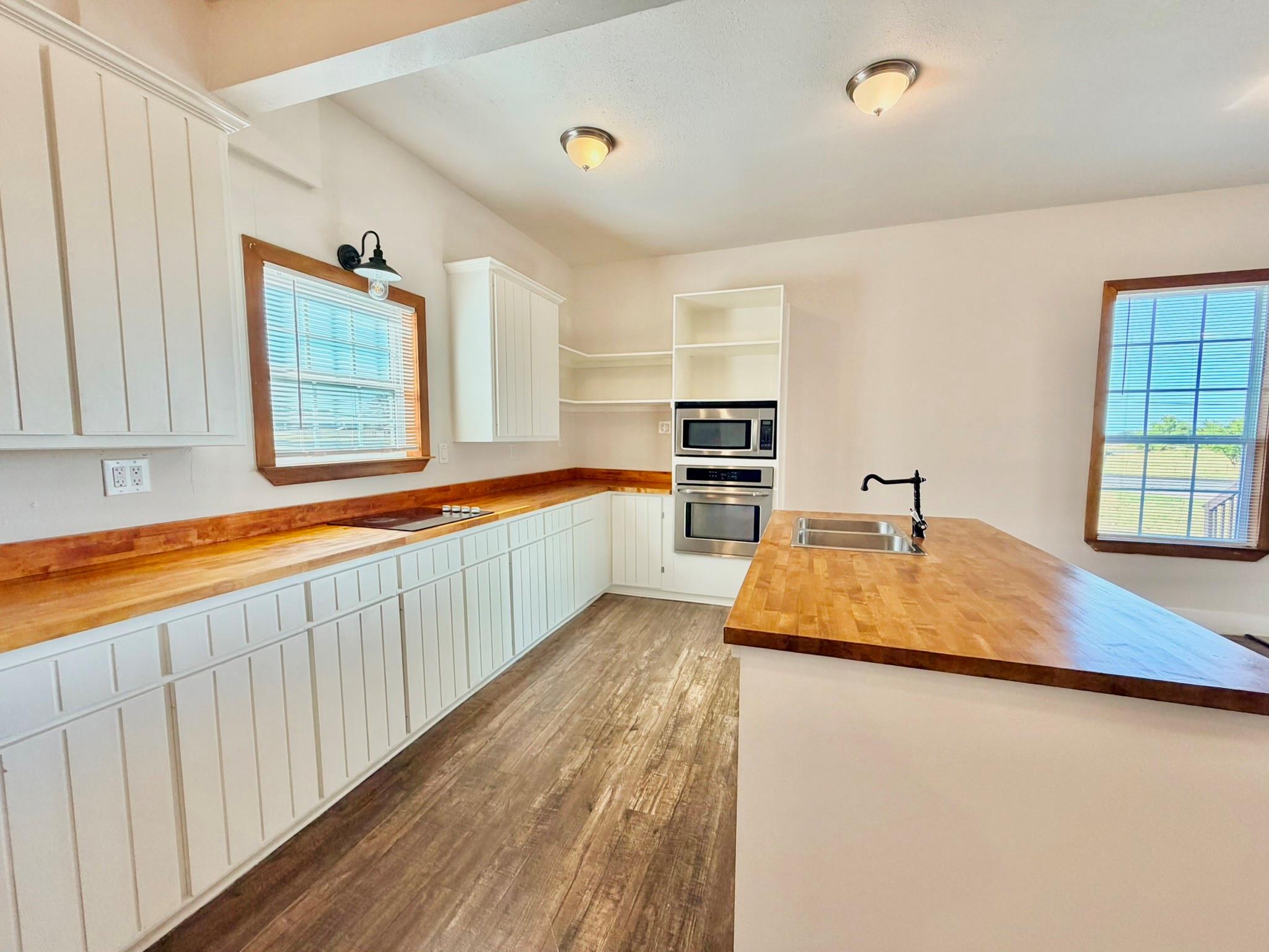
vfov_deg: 85.7
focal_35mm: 14
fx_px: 513
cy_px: 476
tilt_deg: -4.5
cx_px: 634
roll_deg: -0.4
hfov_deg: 102.1
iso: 200
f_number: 2.2
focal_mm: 2.22
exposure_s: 1/120
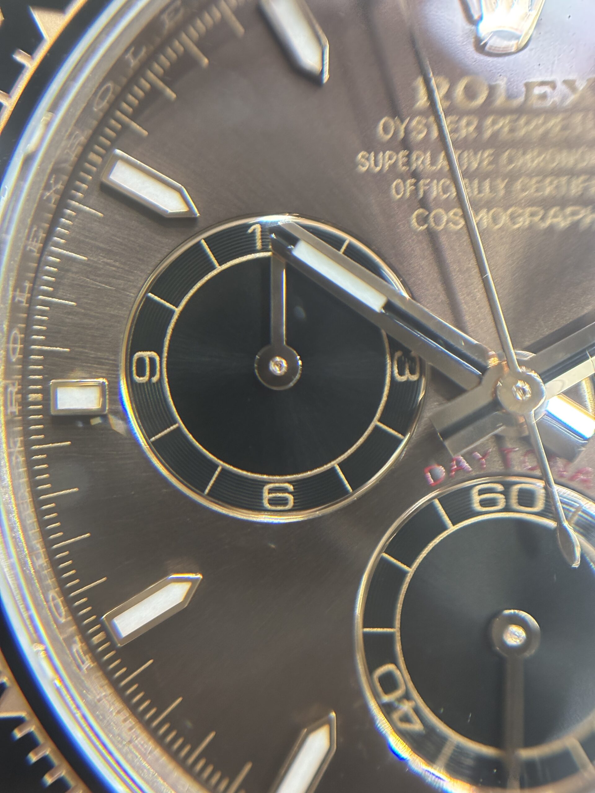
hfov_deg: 28.0
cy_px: 396
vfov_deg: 36.8
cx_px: 298
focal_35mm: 52
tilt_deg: -58.8
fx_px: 1192
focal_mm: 5.96
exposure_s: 1/60
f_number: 1.6
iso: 160
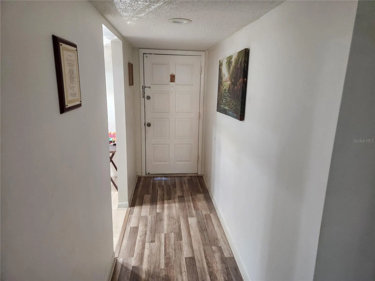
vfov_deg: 58.9
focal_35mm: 23
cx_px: 188
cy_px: 140
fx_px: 249
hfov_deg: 73.9
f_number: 1.8
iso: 800
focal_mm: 5.4
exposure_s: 1/120
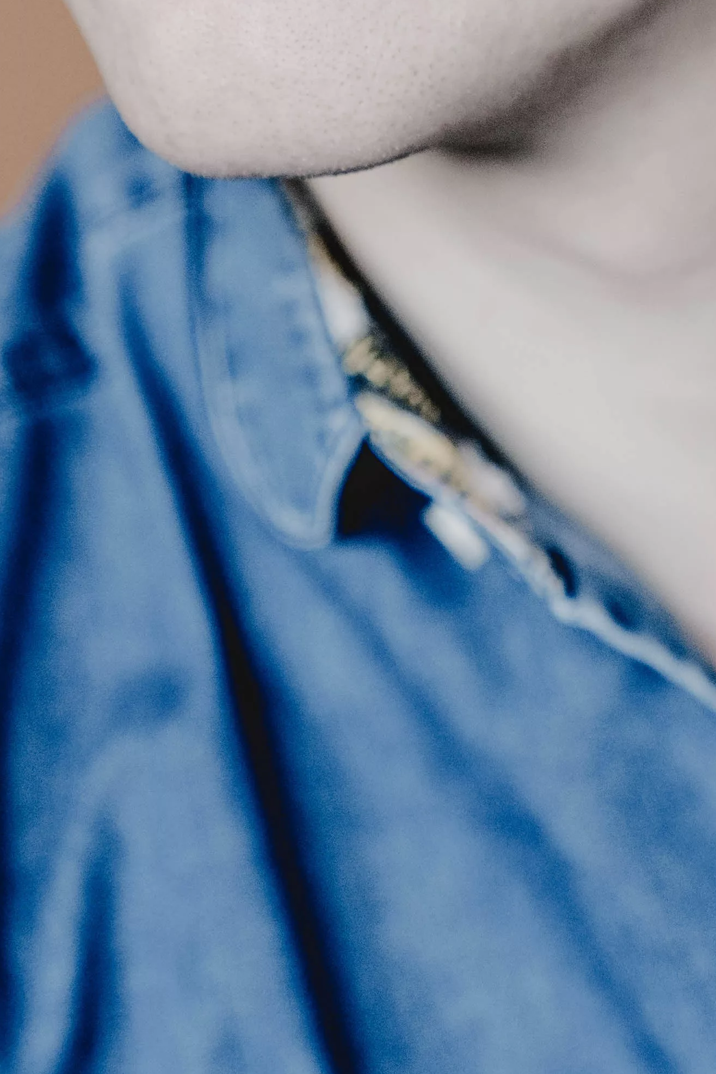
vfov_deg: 7.8
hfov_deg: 5.2
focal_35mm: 262
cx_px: 904
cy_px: 27
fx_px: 7813
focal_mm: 65
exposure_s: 1/200
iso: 1000
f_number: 2
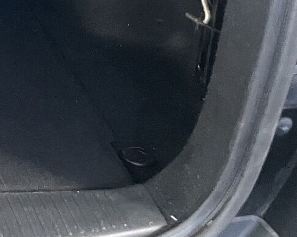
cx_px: -216
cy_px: -128
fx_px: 782
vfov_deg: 15.7
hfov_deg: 17.8
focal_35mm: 89
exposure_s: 1/60
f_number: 1.6
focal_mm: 4.2
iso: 500
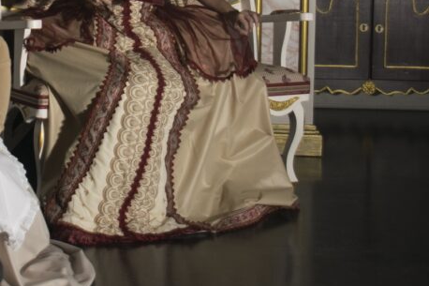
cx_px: 75
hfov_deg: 21.4
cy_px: -13
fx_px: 1120
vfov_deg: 14.3
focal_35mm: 94
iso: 200
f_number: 5
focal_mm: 28
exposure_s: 1/125
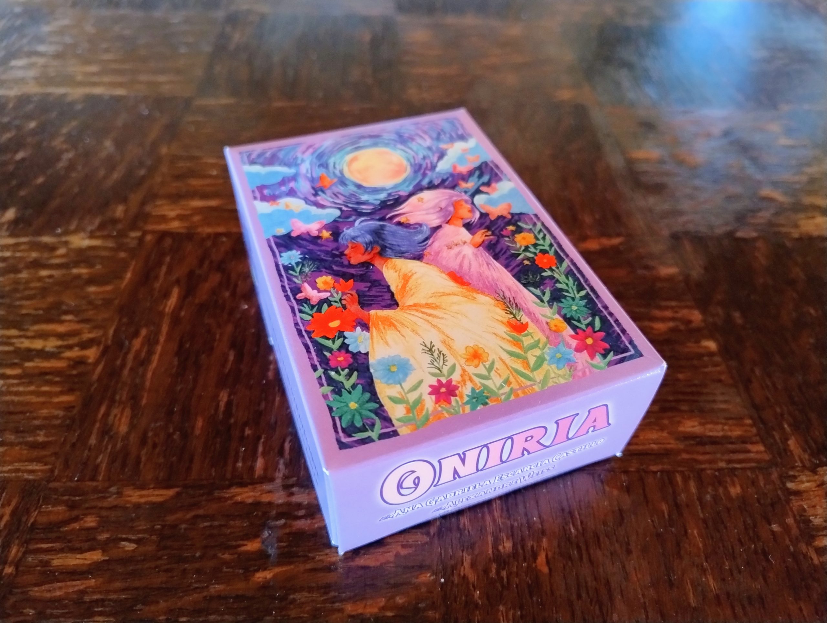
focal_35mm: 24
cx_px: 414
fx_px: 574
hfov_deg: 71.5
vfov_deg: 56.9
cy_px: 312
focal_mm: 5.56
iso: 3156
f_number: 1.8
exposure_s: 1/25
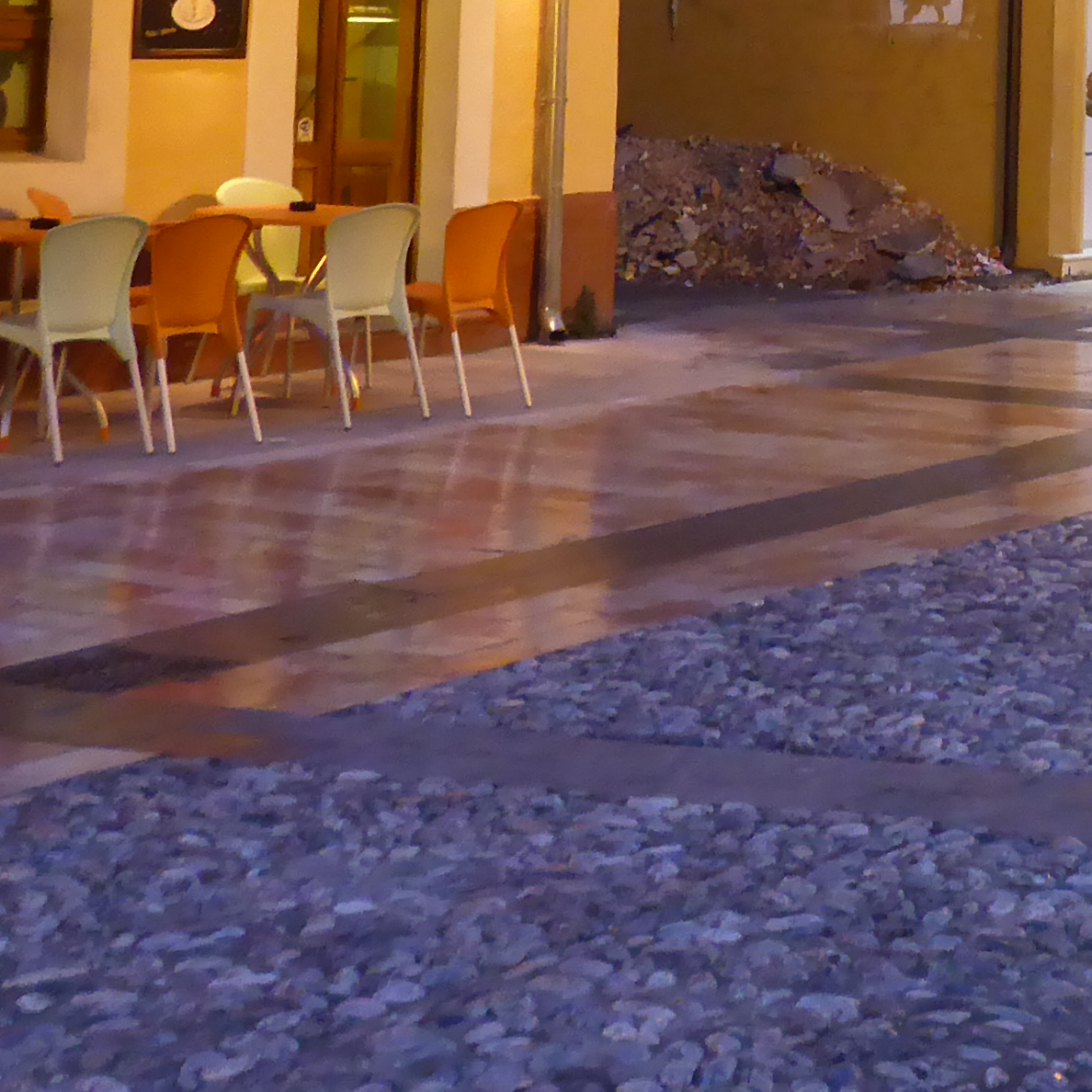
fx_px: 3426
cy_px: -400
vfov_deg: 16.9
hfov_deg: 17.0
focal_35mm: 96
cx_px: 1454
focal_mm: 4.9
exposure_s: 1/13
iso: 400
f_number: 3.3
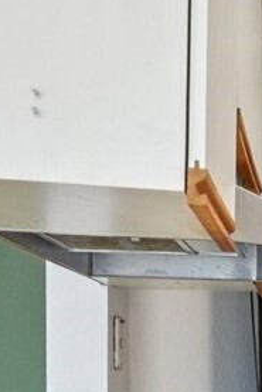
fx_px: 1134
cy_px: 407
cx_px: 665
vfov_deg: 19.0
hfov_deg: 10.8
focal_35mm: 104
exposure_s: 1/20
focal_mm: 17
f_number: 8
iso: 400
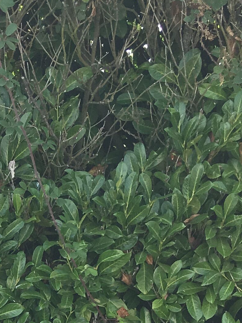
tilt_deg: -14.9
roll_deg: +1.3
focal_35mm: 111
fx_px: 1034
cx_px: -221
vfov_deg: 16.5
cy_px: 455
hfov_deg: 12.1
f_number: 2.2
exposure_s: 1/241
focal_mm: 4.15
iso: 25
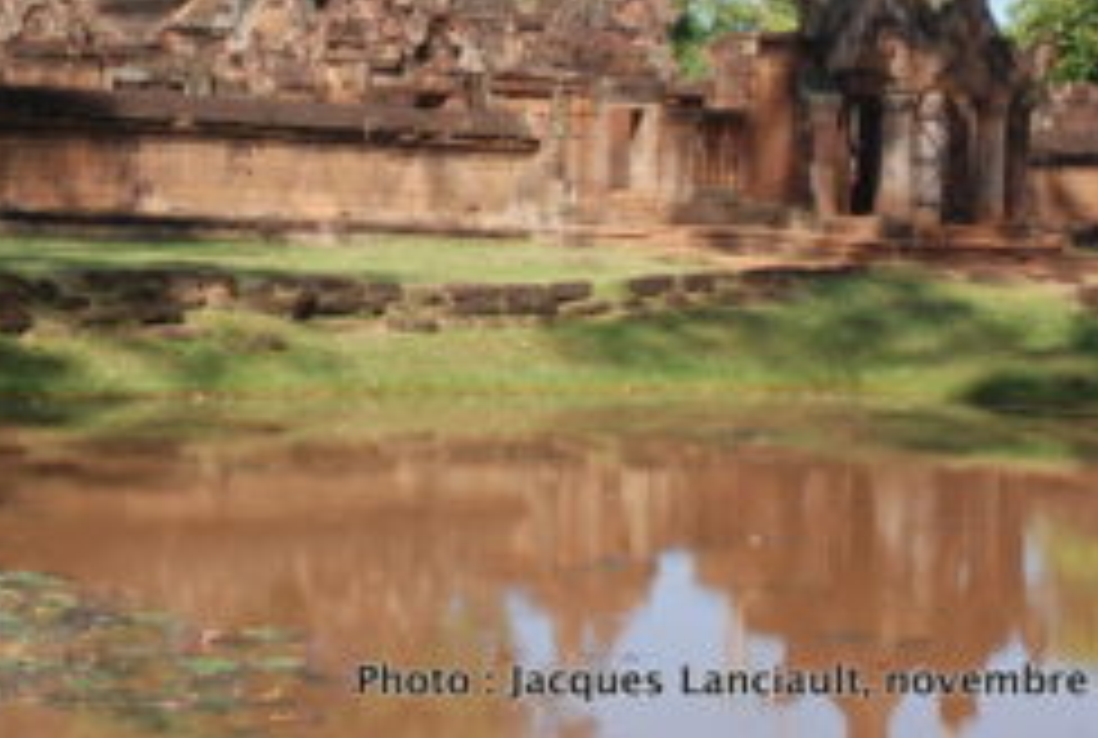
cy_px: -7
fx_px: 2722
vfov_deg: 15.2
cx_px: 135
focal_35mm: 89
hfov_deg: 22.3
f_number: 16
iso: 100
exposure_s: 1/30
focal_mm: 29
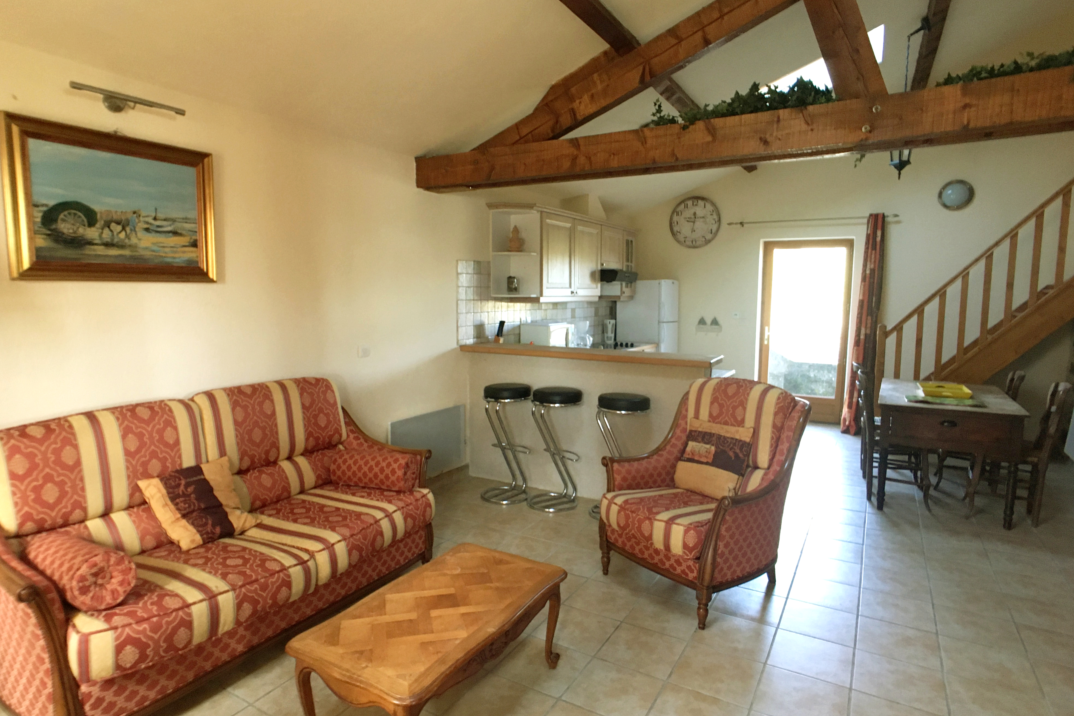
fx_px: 925
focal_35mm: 31
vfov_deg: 42.3
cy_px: 357
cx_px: 529
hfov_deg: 60.3
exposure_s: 1/33
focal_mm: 4.15
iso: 200
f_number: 2.2
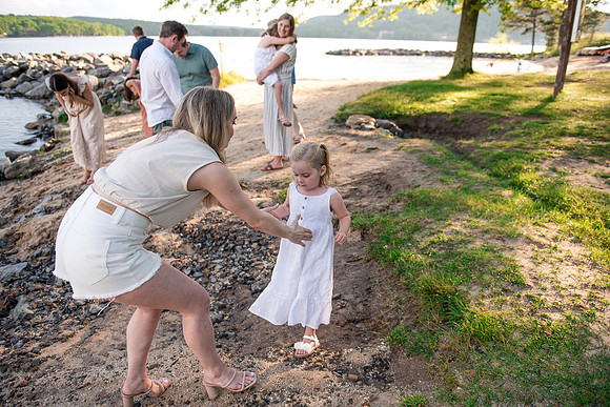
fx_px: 425
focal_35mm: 25
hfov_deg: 71.3
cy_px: 203
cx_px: 313
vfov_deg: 51.1
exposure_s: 1/1000
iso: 500
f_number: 3.2
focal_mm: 24
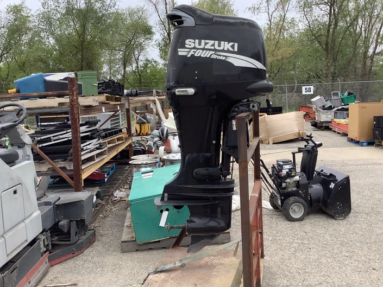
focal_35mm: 33
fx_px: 365
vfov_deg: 42.9
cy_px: 138
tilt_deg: -6.1
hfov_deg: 55.3
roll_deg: +2.4
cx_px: 196
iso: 64
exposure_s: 1/120
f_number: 2.4
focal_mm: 3.3
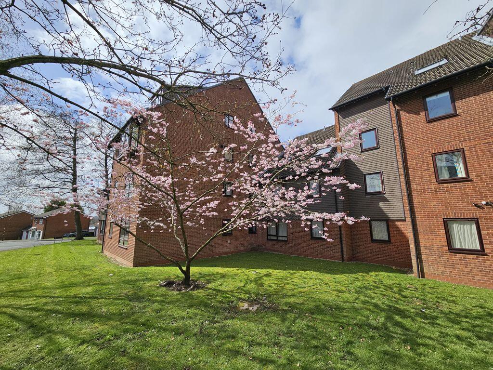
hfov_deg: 106.2
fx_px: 185
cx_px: 246
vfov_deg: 89.9
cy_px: 185
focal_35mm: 13
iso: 50
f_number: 2.2
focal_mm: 2.2
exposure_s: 1/2767
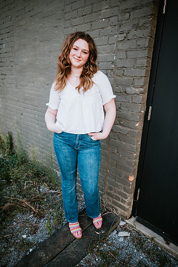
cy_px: 134
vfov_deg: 73.7
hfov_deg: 53.1
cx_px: 89
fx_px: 178
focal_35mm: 24
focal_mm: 24
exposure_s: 1/400
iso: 125
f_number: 2
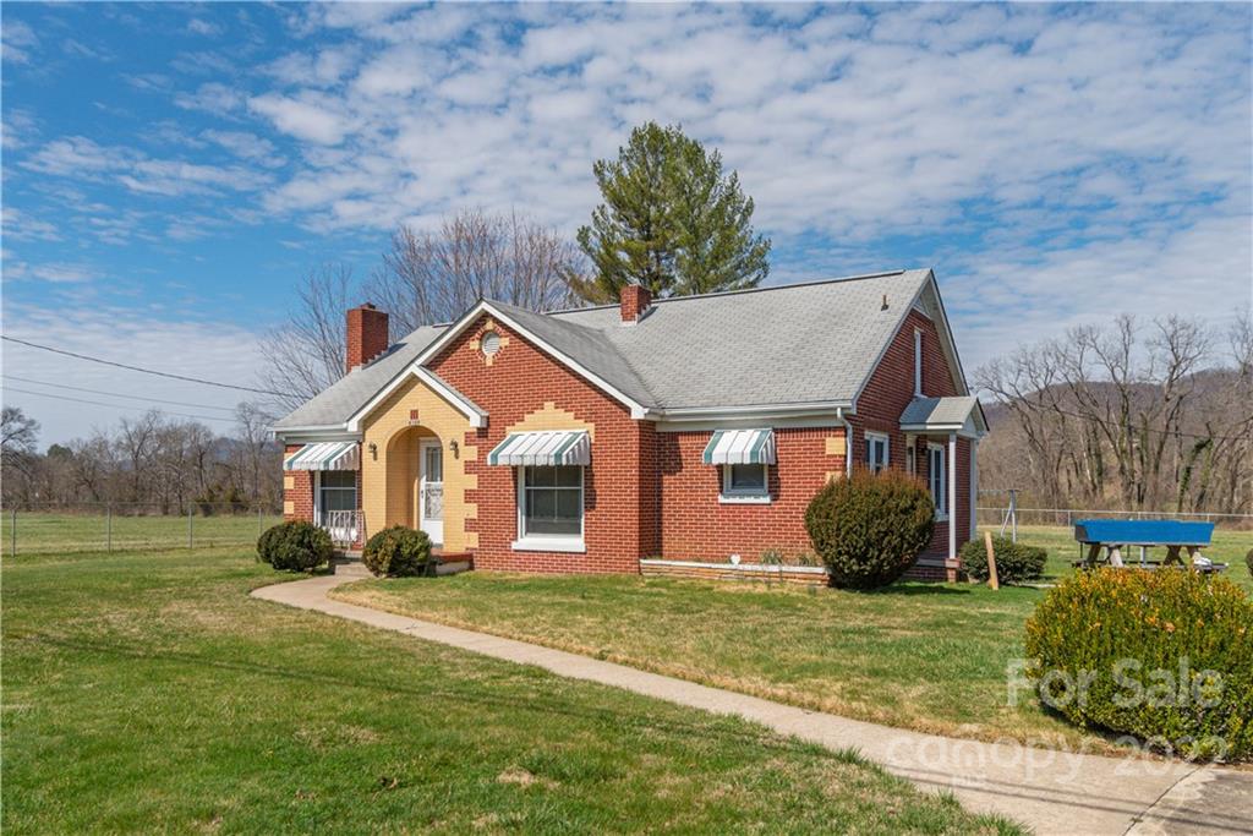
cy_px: 418
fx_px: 940
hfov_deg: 67.4
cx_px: 626
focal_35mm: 27
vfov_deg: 47.9
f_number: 7.1
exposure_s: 1/2500
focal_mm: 27
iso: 400
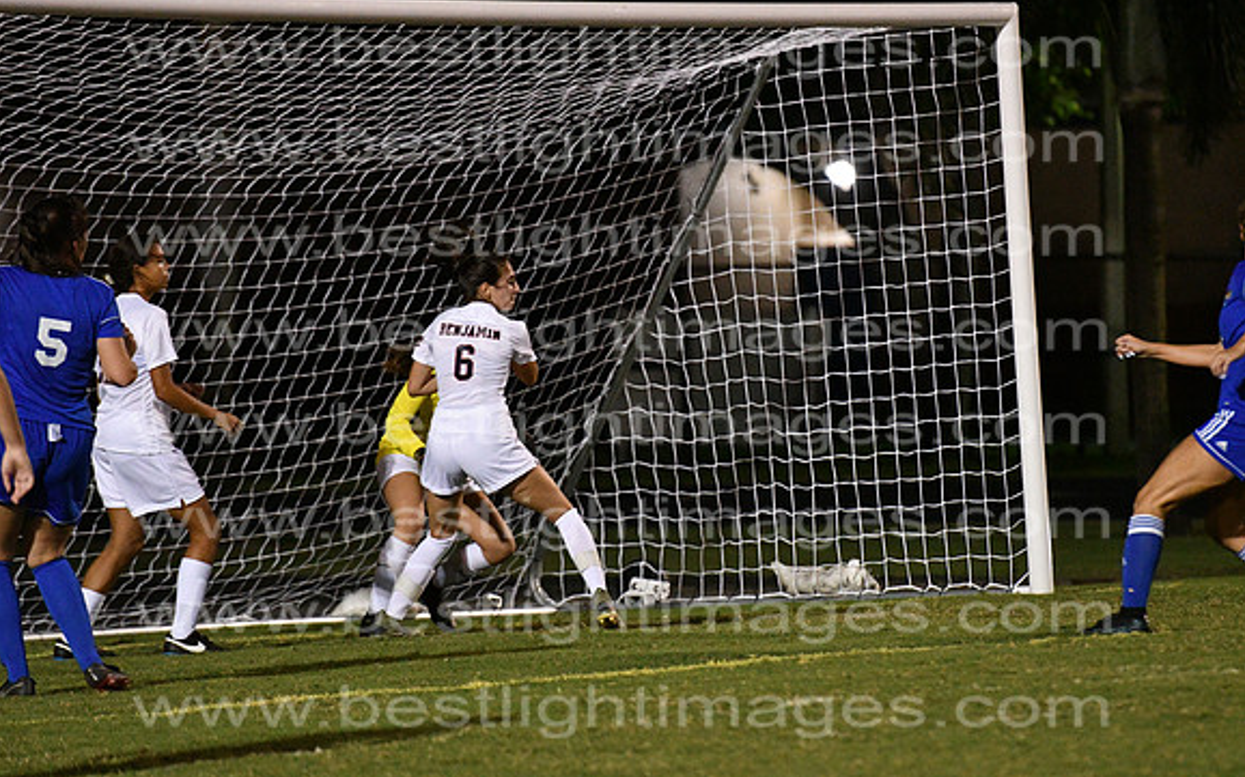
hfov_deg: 6.8
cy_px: 382
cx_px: 622
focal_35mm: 307
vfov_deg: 4.3
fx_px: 10415
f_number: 4
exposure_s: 1/800
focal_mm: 200
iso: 8000
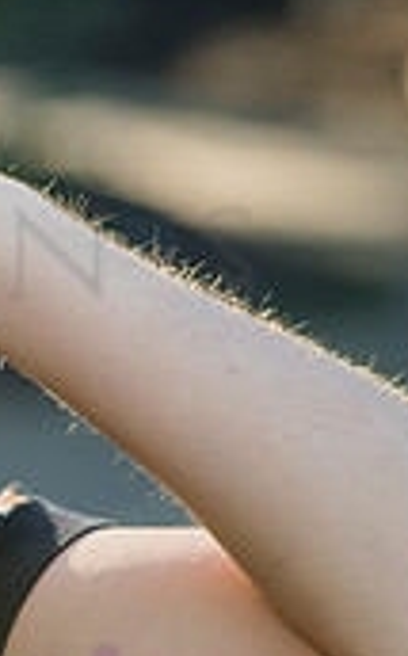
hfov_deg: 2.2
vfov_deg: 3.6
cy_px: 441
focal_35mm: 585
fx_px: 10443
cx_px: -442
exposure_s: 1/400
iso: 800
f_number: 5.6
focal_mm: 170
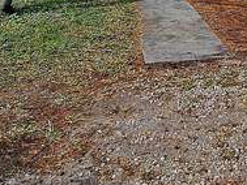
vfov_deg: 18.2
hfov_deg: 32.4
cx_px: 240
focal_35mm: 55
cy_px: -182
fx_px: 393
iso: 50
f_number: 2.2
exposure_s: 1/5000
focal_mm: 1.74
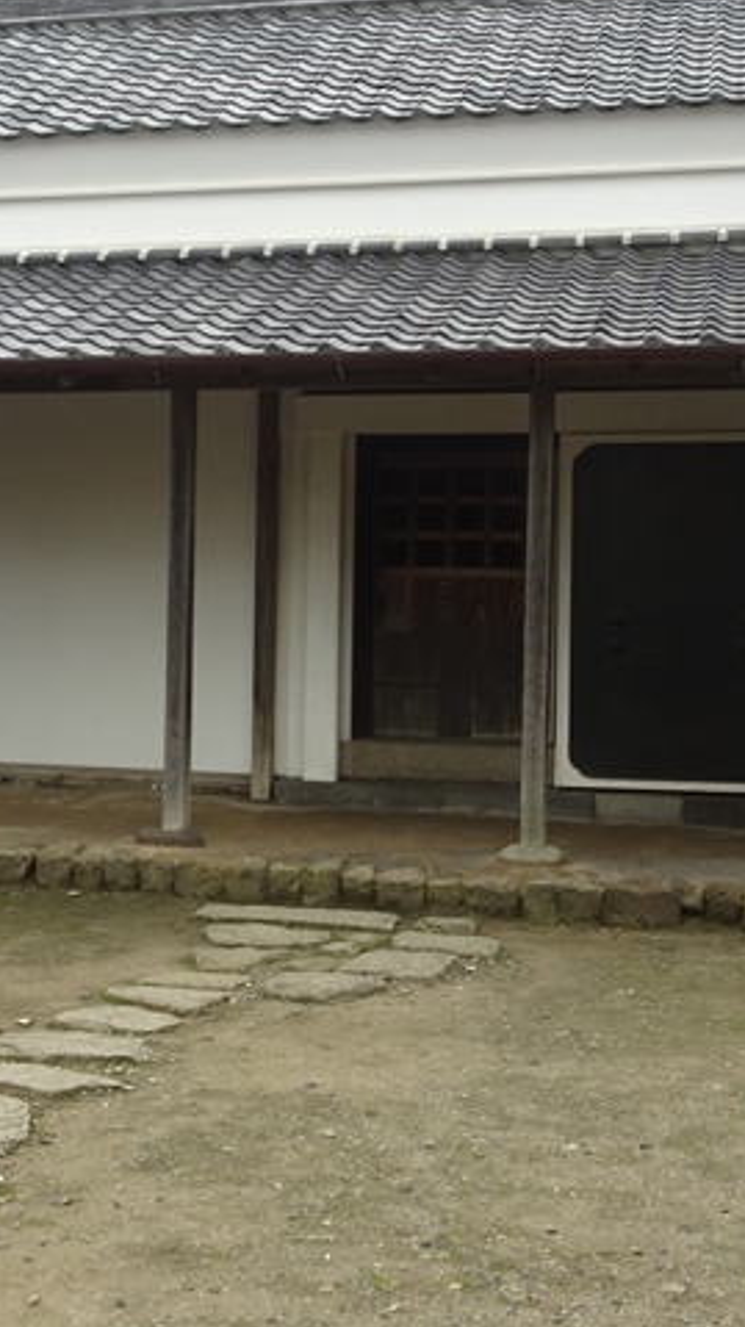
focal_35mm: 51
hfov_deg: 23.3
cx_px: 235
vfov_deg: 40.6
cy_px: 622
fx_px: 1793
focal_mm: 5.43
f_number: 4
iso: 125
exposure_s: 1/40
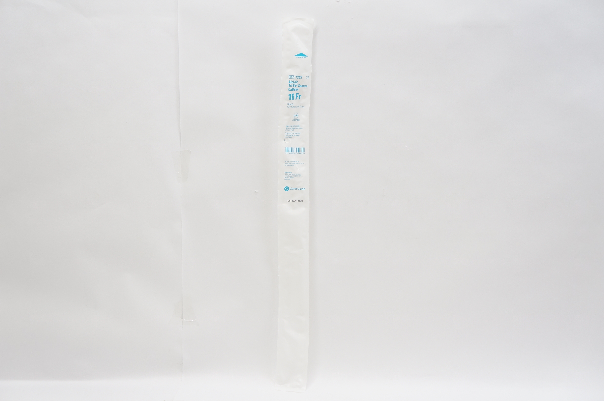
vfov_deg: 28.0
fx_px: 804
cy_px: 200
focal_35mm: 48
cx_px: 302
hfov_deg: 41.2
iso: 400
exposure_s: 1/100
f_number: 5
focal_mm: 32
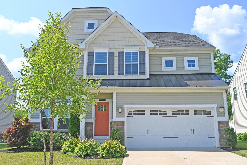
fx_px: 206
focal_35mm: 30
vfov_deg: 43.6
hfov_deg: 61.9
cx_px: 124
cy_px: 82
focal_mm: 30
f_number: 7.1
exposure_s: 1/320
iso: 100
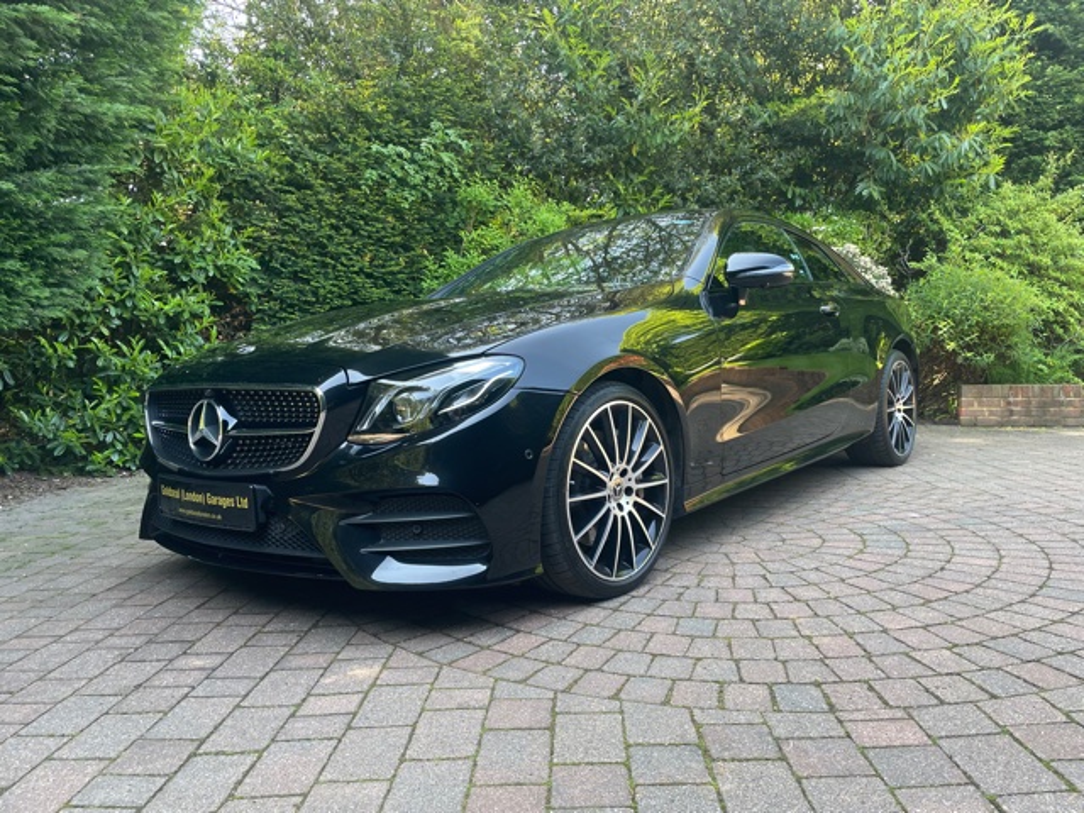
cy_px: 406
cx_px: 542
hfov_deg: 67.3
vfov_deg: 53.1
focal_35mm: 26
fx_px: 814
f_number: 1.6
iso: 80
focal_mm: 4.2
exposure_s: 1/121
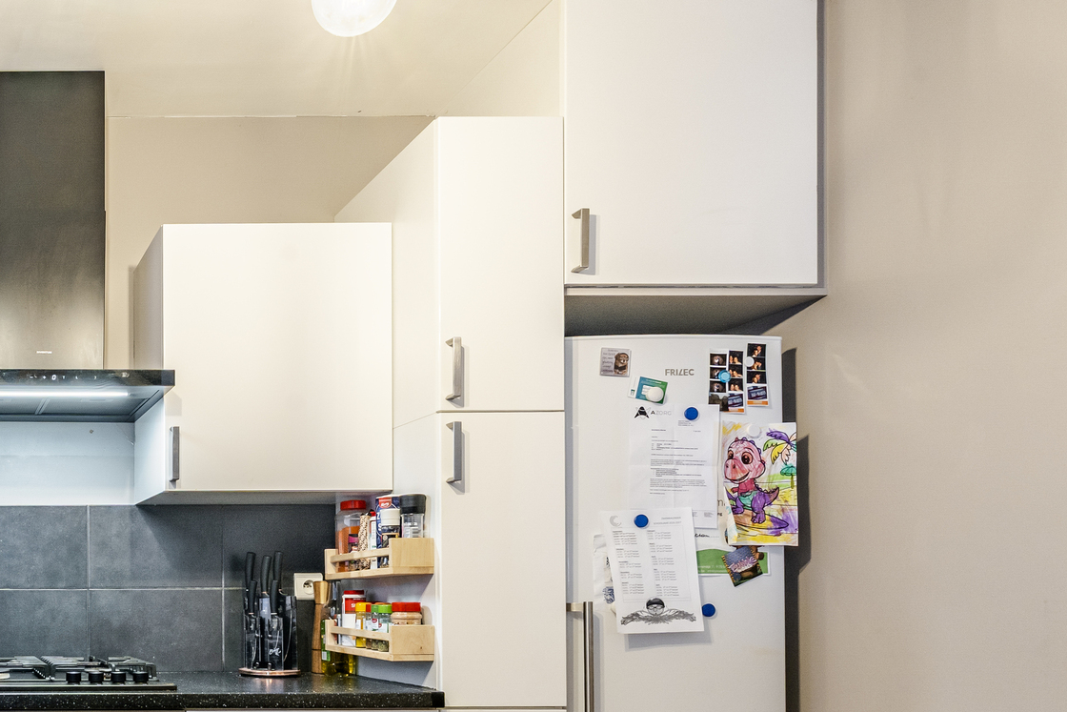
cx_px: -10
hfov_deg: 49.8
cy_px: 601
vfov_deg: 41.1
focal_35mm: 30
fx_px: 889
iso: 250
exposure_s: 1/6
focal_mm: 14
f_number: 11
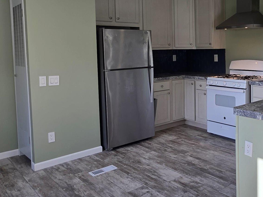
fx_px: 266
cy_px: 66
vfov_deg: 40.2
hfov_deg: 50.0
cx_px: 204
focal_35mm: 35
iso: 20
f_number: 1.9
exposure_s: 1/120
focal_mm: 2.2
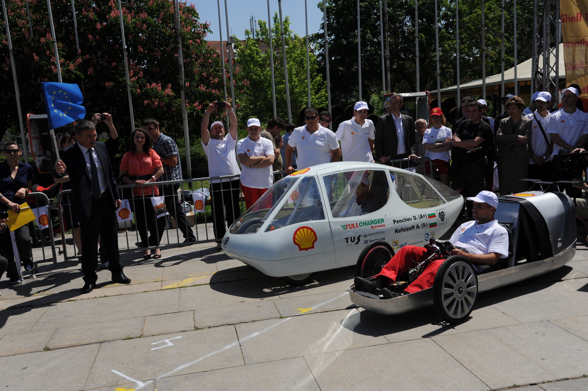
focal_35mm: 34
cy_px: 196
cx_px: 294
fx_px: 555
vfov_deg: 38.8
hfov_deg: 55.8
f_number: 10
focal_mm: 34
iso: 200
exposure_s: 1/500
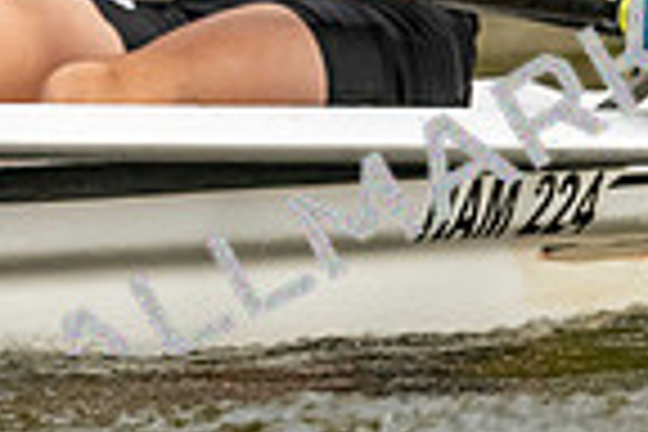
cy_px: -416
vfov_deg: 0.9
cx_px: -441
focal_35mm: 1606
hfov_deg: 1.3
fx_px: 28906
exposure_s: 1/2500
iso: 2500
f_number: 4.5
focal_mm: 400
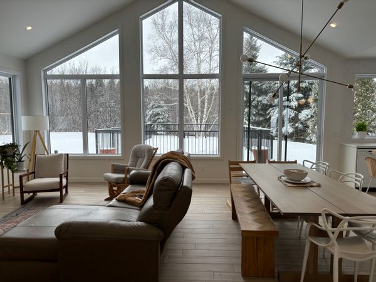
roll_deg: +0.2
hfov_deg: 67.3
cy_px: 141
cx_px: 188
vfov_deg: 53.1
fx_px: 282
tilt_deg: -4.6
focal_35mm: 26
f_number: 1.6
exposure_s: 1/512
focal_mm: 5.96
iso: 50
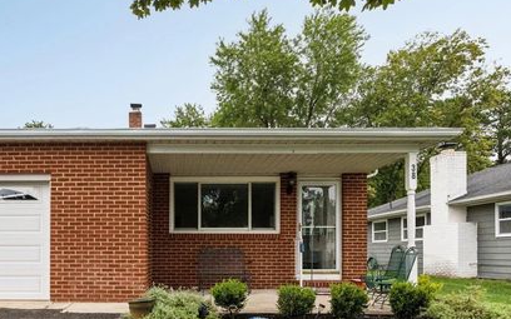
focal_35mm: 24
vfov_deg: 50.8
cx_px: 155
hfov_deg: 71.7
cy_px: 190
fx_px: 334
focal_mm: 15
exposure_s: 1/1600
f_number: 7.1
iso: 1250
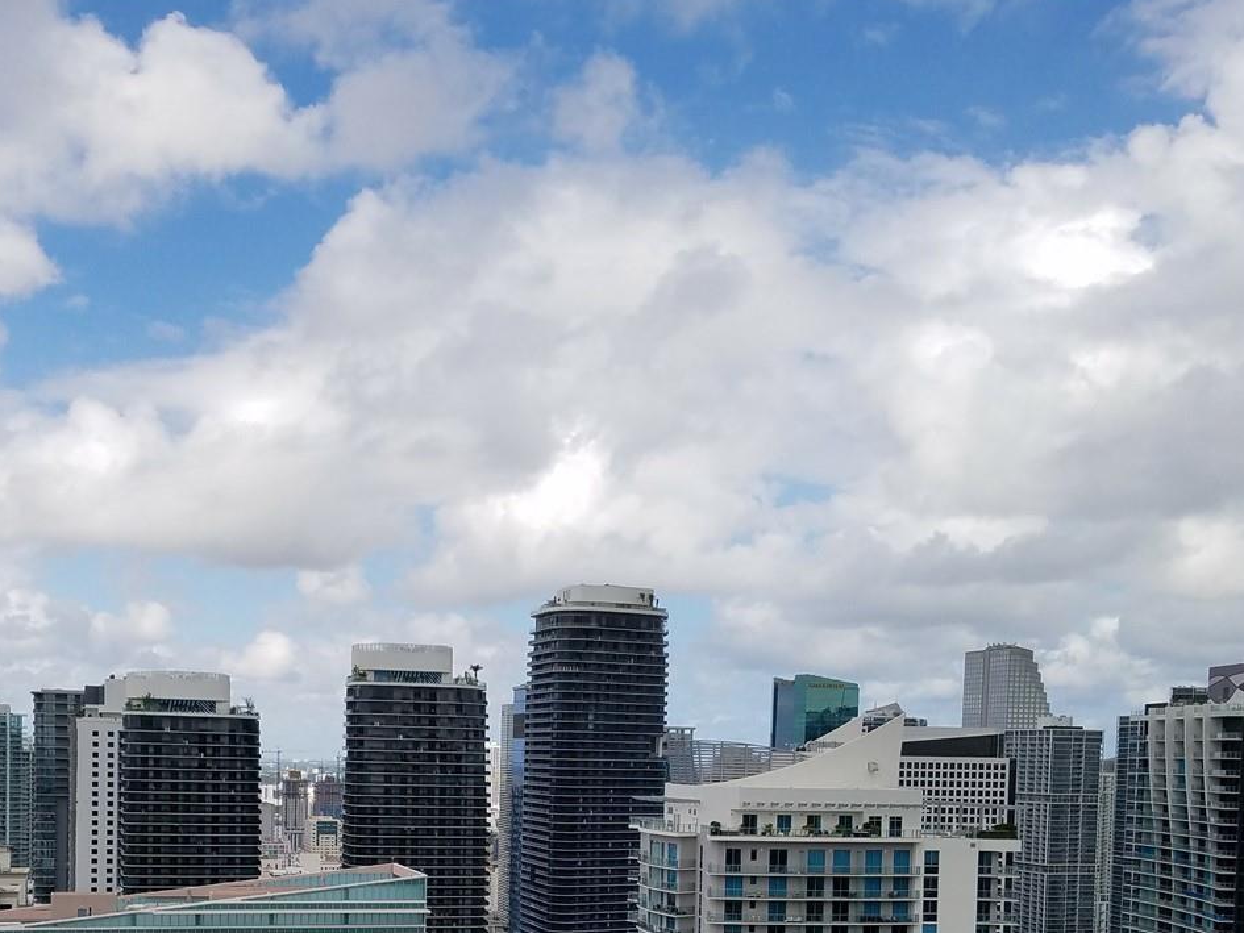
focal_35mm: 44
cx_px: 499
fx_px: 1581
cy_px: 779
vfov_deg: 31.8
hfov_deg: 42.7
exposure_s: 1/3480
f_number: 1.7
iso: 50
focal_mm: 4.2
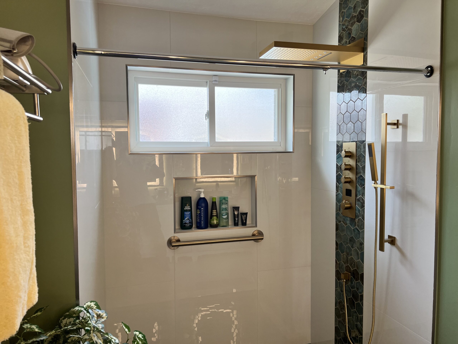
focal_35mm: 26
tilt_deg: -2.9
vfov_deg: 53.1
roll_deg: -0.6
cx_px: 229
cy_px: 172
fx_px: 344
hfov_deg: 67.3
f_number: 1.5
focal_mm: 5.7
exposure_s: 1/121
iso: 64
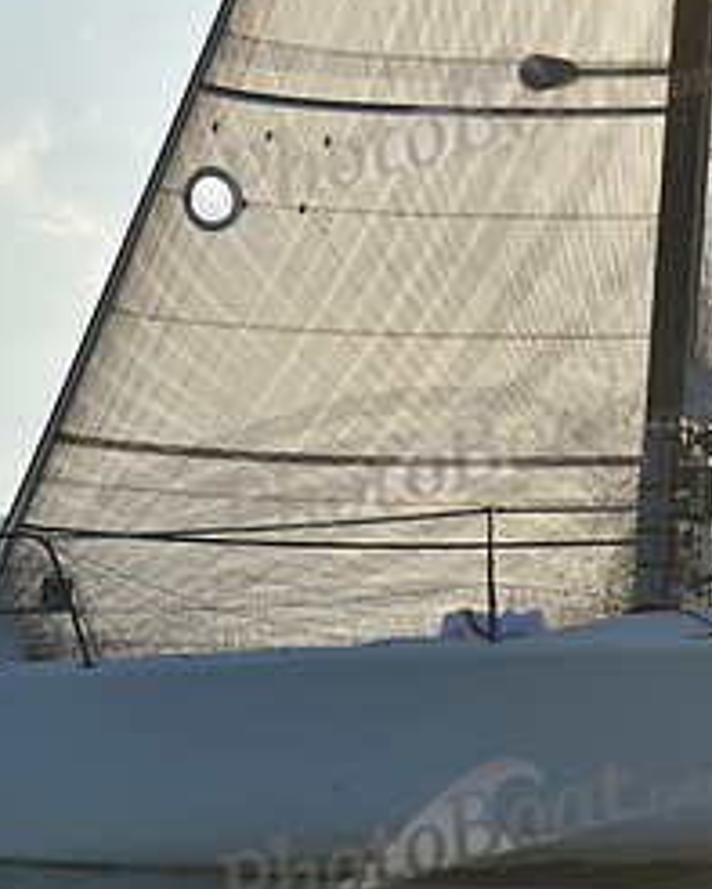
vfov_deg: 12.4
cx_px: 918
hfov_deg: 9.8
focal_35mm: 155
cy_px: 594
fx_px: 4080
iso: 320
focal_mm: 70
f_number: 13
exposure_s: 1/800
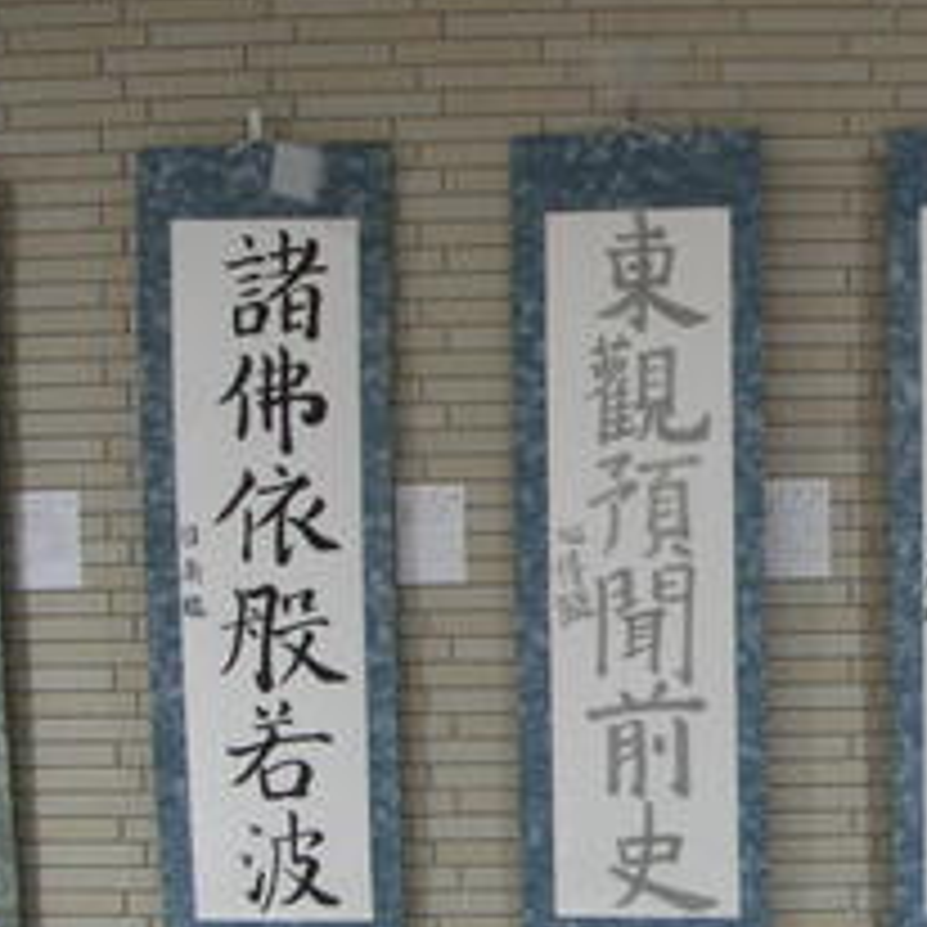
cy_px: 576
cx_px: 832
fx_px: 1818
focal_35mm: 60
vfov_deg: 28.5
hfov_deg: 27.6
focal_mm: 5.8
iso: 101
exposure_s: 1/5.7
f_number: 2.8
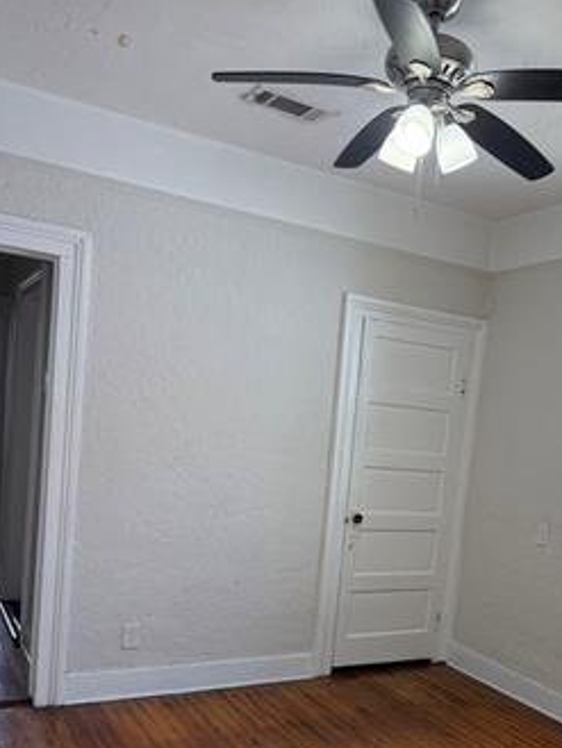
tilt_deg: -5.9
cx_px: 400
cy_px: 505
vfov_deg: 51.5
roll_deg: -4.3
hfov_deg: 39.9
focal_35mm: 35
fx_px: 757
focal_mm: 6.76
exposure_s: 1/229
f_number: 1.78
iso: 125
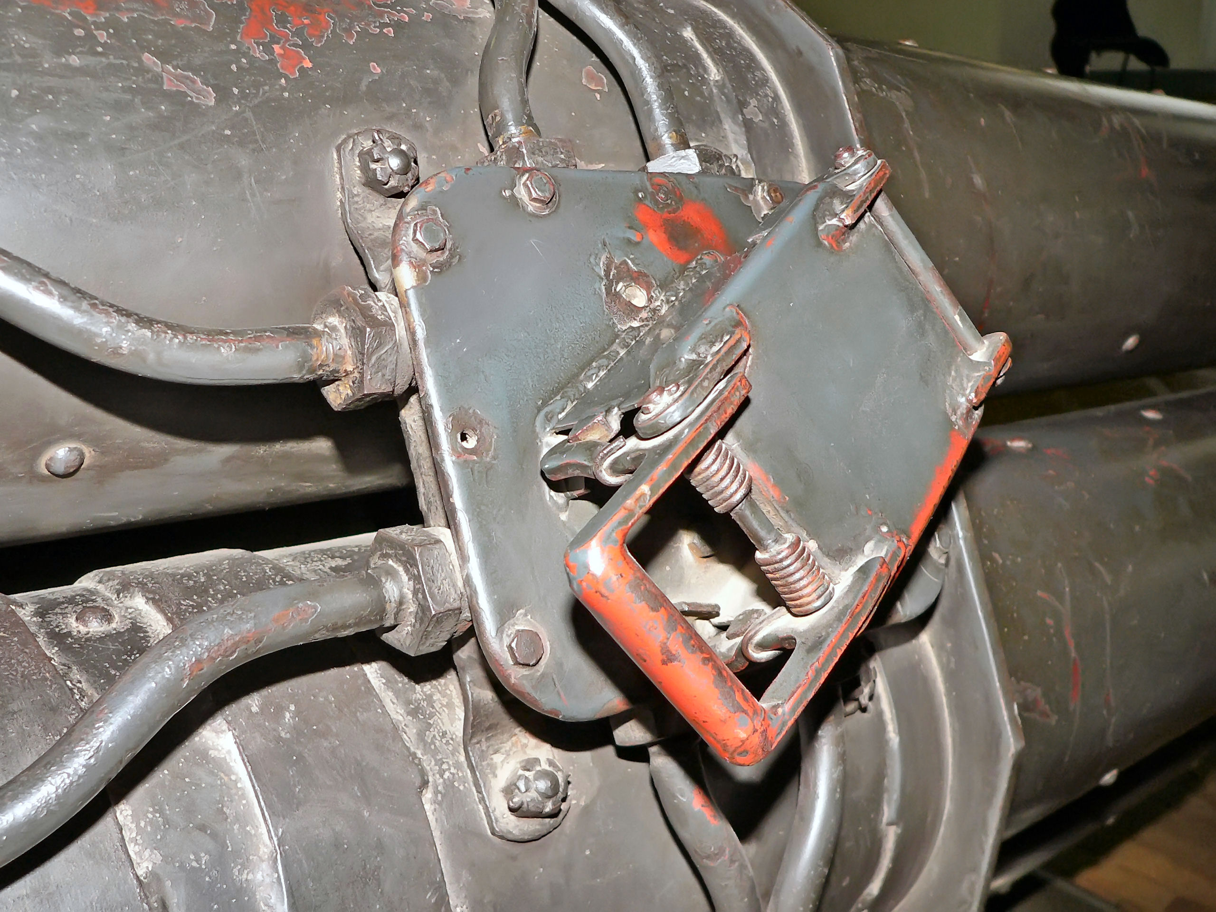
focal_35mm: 36
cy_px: 456
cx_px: 608
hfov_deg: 51.4
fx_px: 1265
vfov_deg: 39.7
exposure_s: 1/60
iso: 100
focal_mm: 6
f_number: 2.8
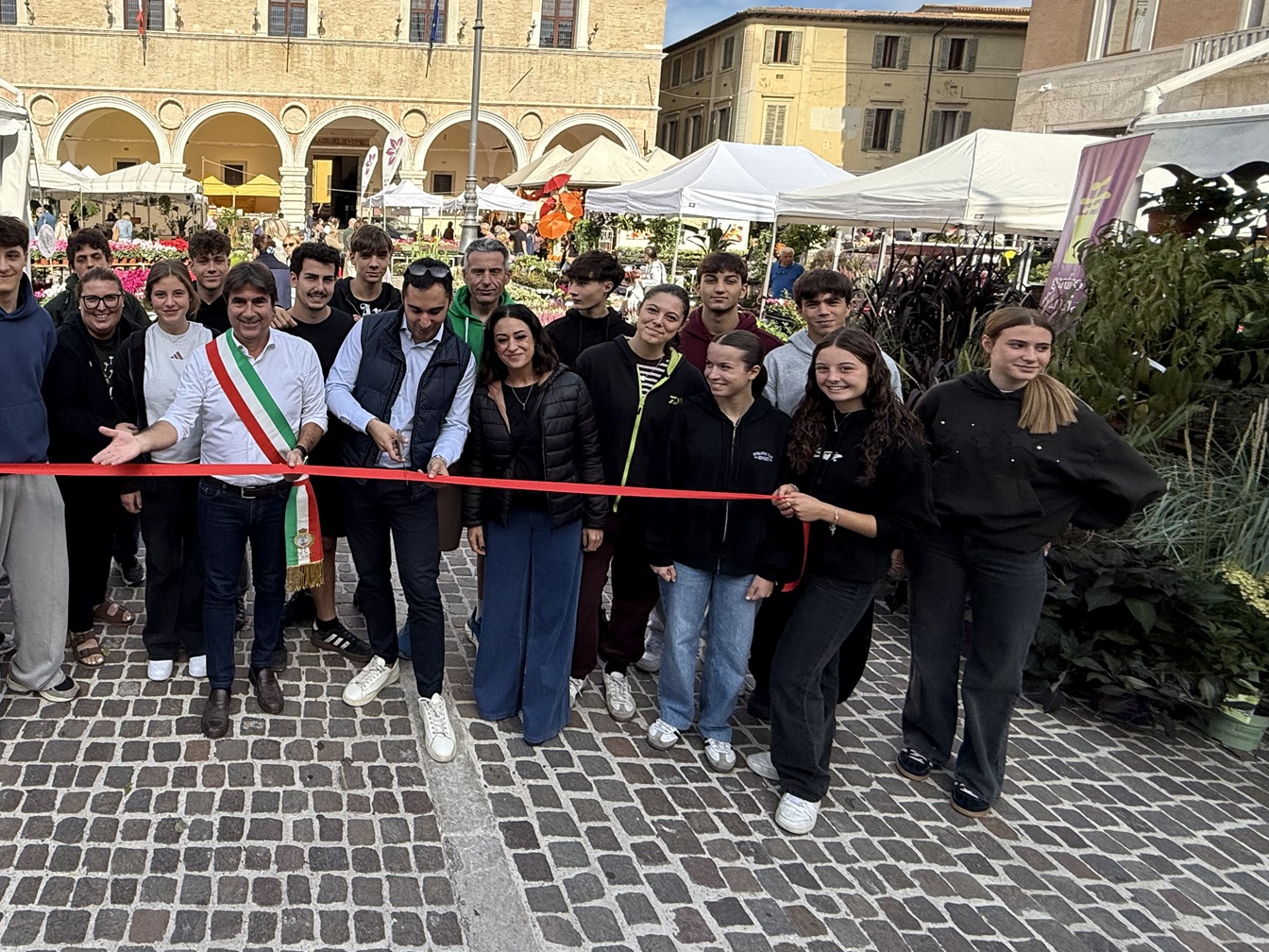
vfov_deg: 61.7
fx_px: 770
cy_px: 310
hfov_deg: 73.7
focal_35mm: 21
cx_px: 325
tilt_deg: -6.9
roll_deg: -1.9
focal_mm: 2.22
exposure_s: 1/1312
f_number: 2.2
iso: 64
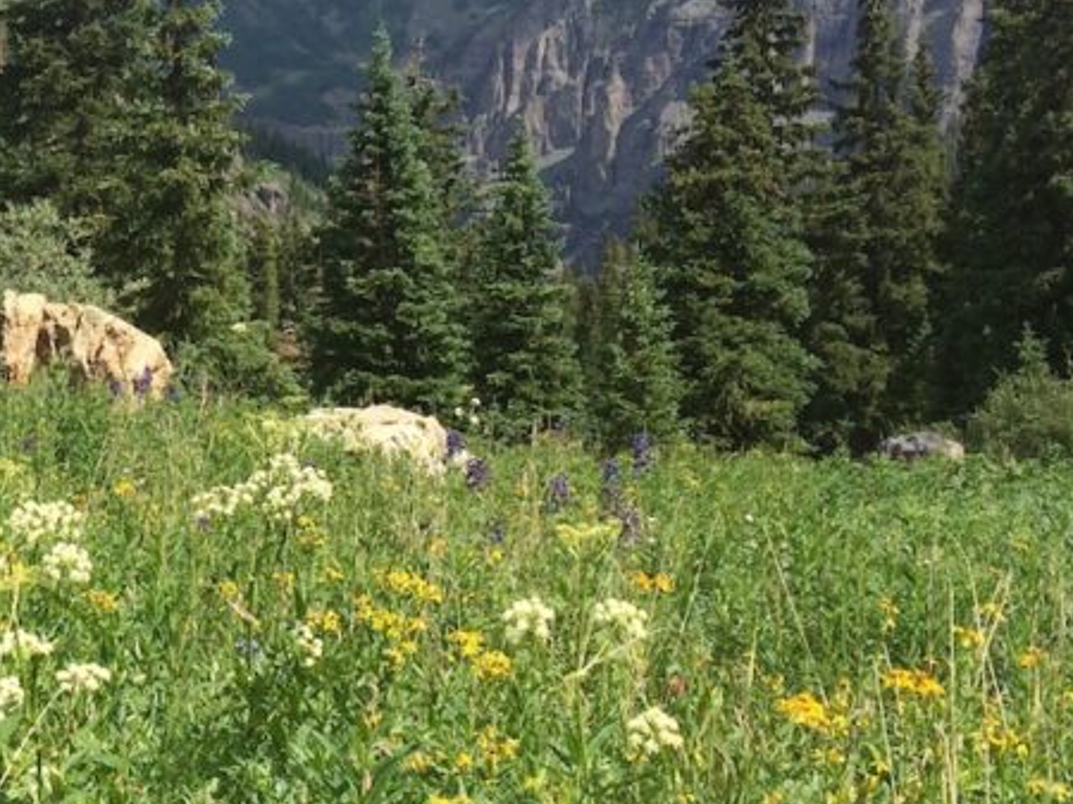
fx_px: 2045
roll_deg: +1.5
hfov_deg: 27.9
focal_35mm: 66
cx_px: 29
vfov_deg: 22.1
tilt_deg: -7.9
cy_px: 229
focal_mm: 4.15
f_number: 2.2
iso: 32
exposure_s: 1/1953
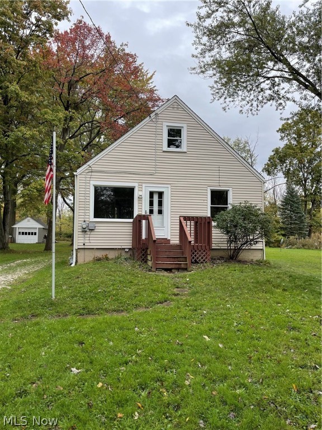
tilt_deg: +3.3
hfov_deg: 53.1
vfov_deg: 67.3
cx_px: 161
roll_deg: -0.6
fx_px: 322
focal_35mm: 26
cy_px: 215
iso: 32
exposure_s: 1/770
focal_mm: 5.1
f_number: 1.6
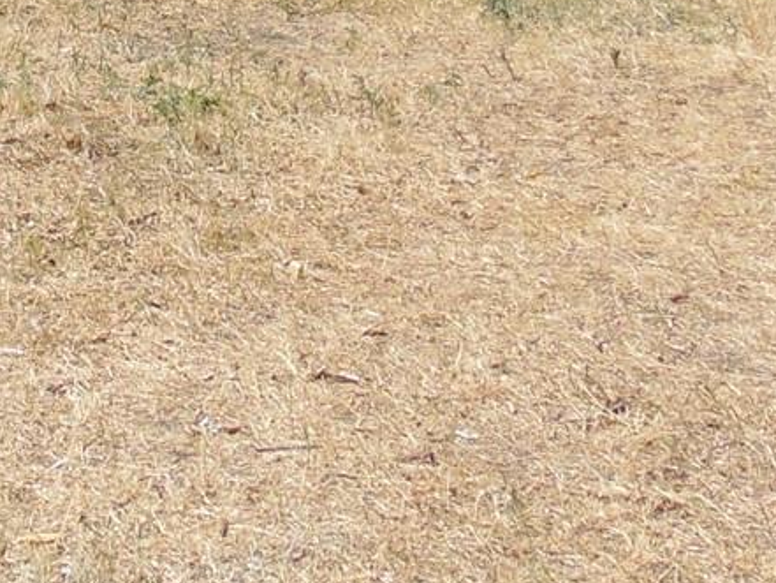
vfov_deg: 12.1
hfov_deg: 16.5
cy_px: -308
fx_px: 2601
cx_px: -60
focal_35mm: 116
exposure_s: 1/200
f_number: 7.7
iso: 80
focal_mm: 4.5
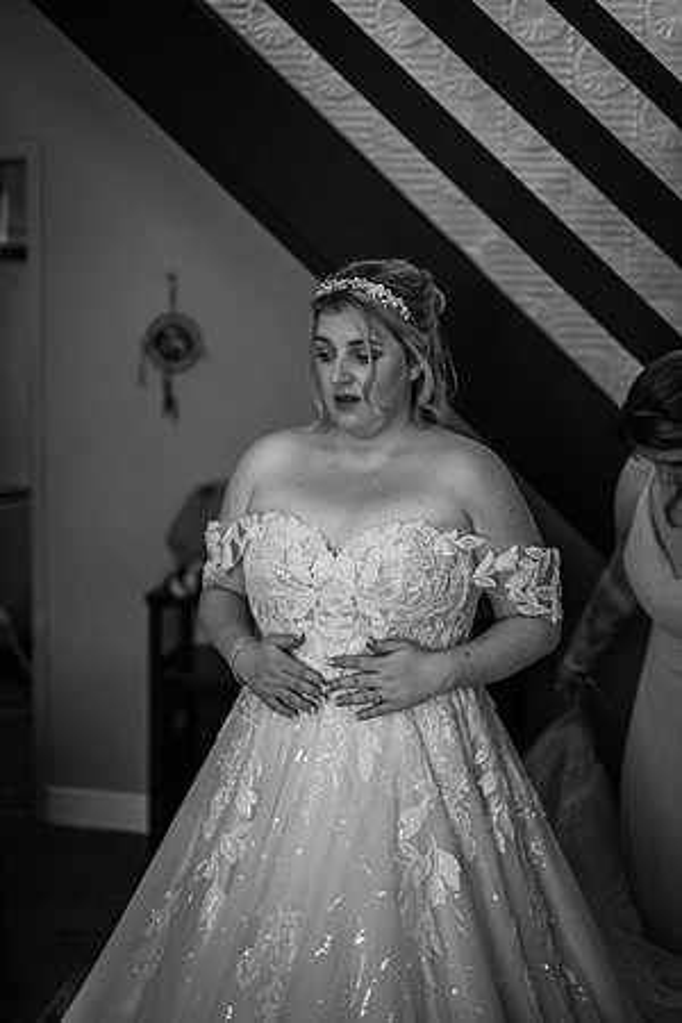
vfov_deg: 39.6
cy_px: 512
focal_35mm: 50
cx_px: 341
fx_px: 1421
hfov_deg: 27.0
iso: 400
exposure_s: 1/250
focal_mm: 50
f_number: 1.4
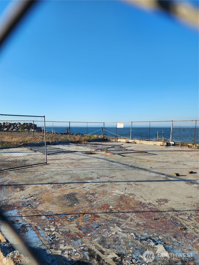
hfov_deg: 58.9
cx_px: 100
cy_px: 132
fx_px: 176
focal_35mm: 23
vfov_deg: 73.9
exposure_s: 1/684
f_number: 1.8
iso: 12
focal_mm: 6.4
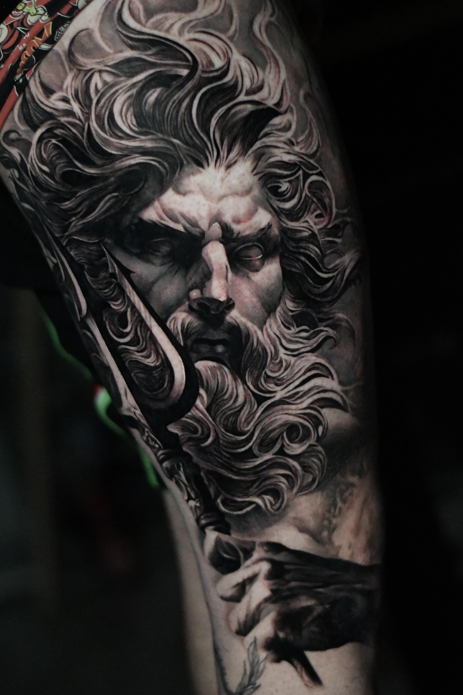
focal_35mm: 89
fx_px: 1717
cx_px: 221
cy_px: 363
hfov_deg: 15.4
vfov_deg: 22.9
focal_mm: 50
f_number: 2
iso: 12800
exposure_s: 1/1000
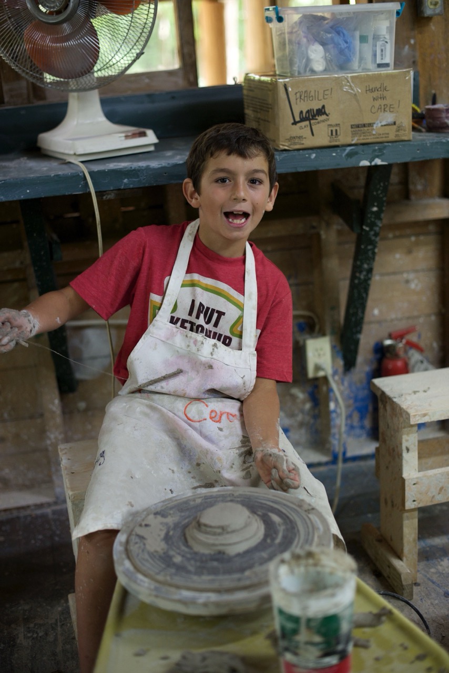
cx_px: 224
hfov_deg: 27.0
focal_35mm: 50
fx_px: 935
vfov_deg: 39.6
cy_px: 336
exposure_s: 1/400
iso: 1600
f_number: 2
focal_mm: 50
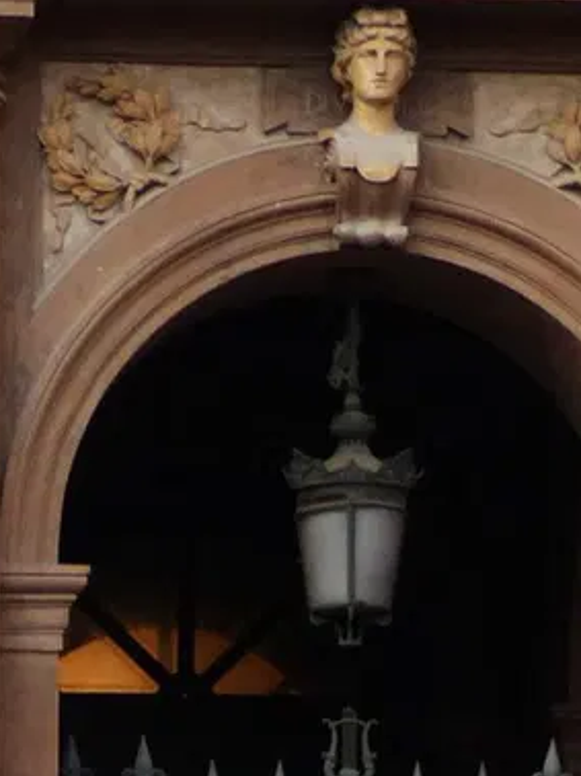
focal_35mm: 250
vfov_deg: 7.6
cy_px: 1589
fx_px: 5601
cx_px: -125
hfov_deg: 5.9
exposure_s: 1/60
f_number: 2.8
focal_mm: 10.5
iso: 250
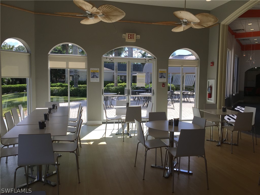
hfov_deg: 61.7
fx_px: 218
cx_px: 130
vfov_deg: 48.2
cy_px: 98
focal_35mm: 29
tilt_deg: -3.0
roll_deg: -1.7
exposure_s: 1/581
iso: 32
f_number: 2.2
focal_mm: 4.15
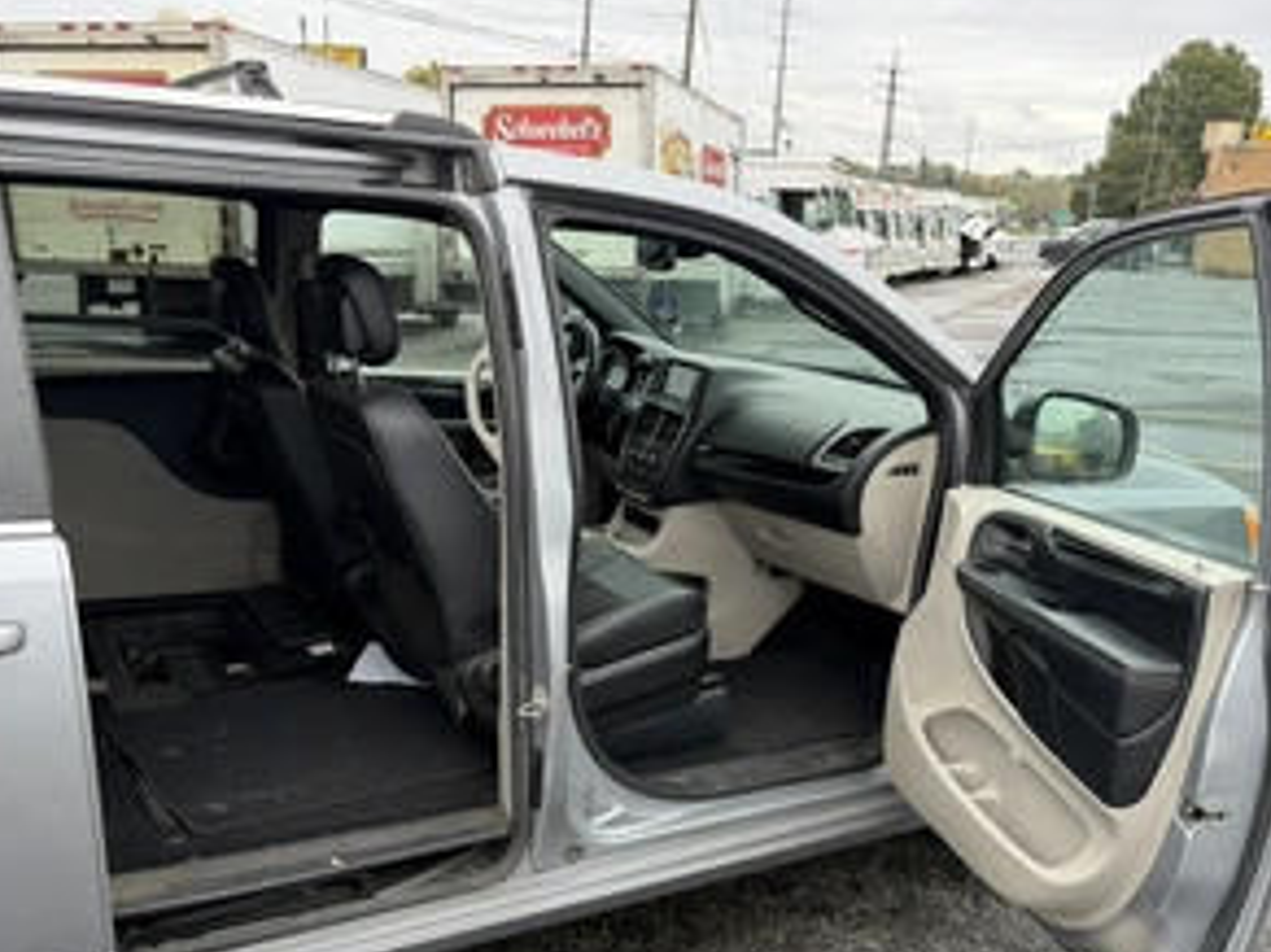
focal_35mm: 33
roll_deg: -1.8
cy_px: 620
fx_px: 1211
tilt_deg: -14.6
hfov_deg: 55.4
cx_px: 646
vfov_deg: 42.4
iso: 80
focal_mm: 6.76
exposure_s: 1/395
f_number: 1.78
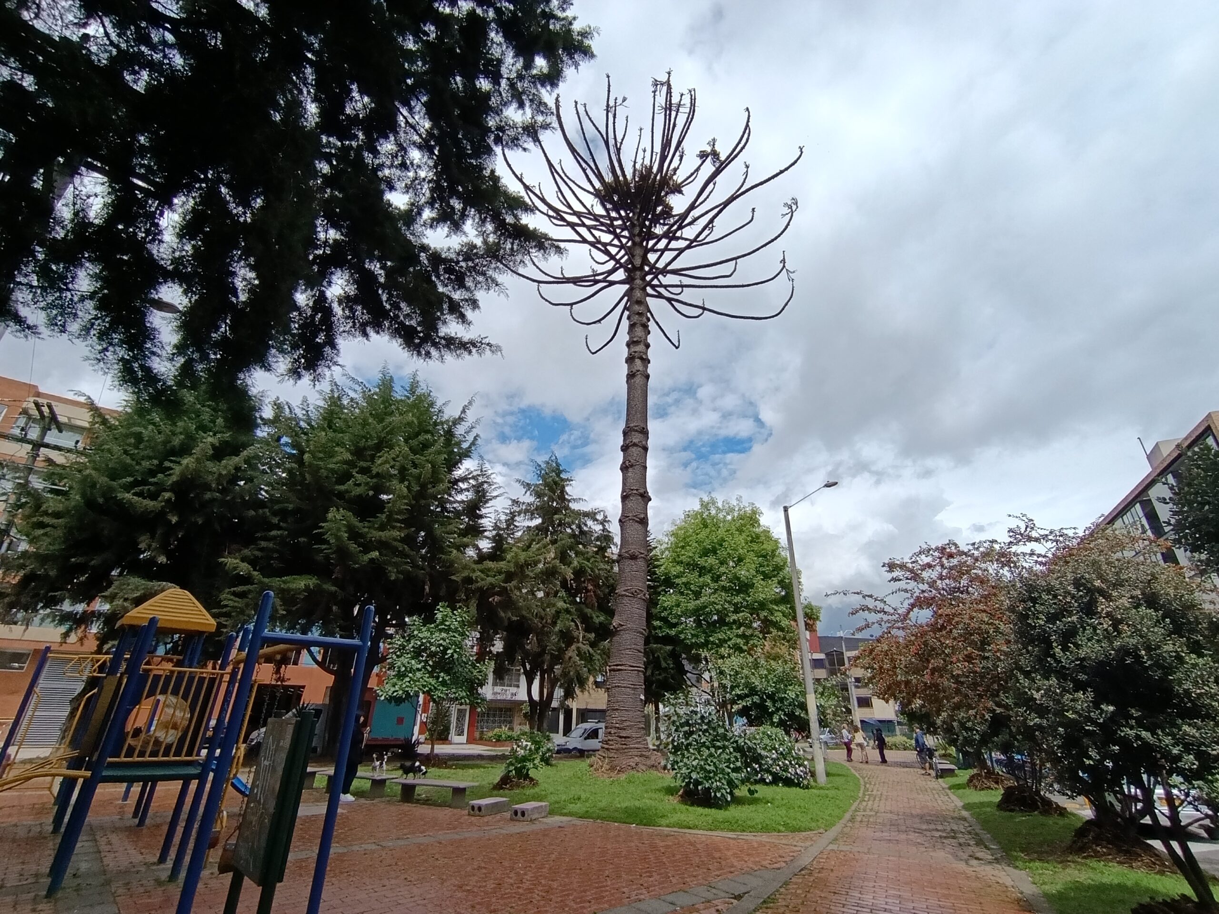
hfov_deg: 94.5
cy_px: 457
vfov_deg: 78.1
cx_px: 610
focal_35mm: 16
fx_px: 563
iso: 50
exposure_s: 1/1751
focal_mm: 1.65
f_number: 2.2
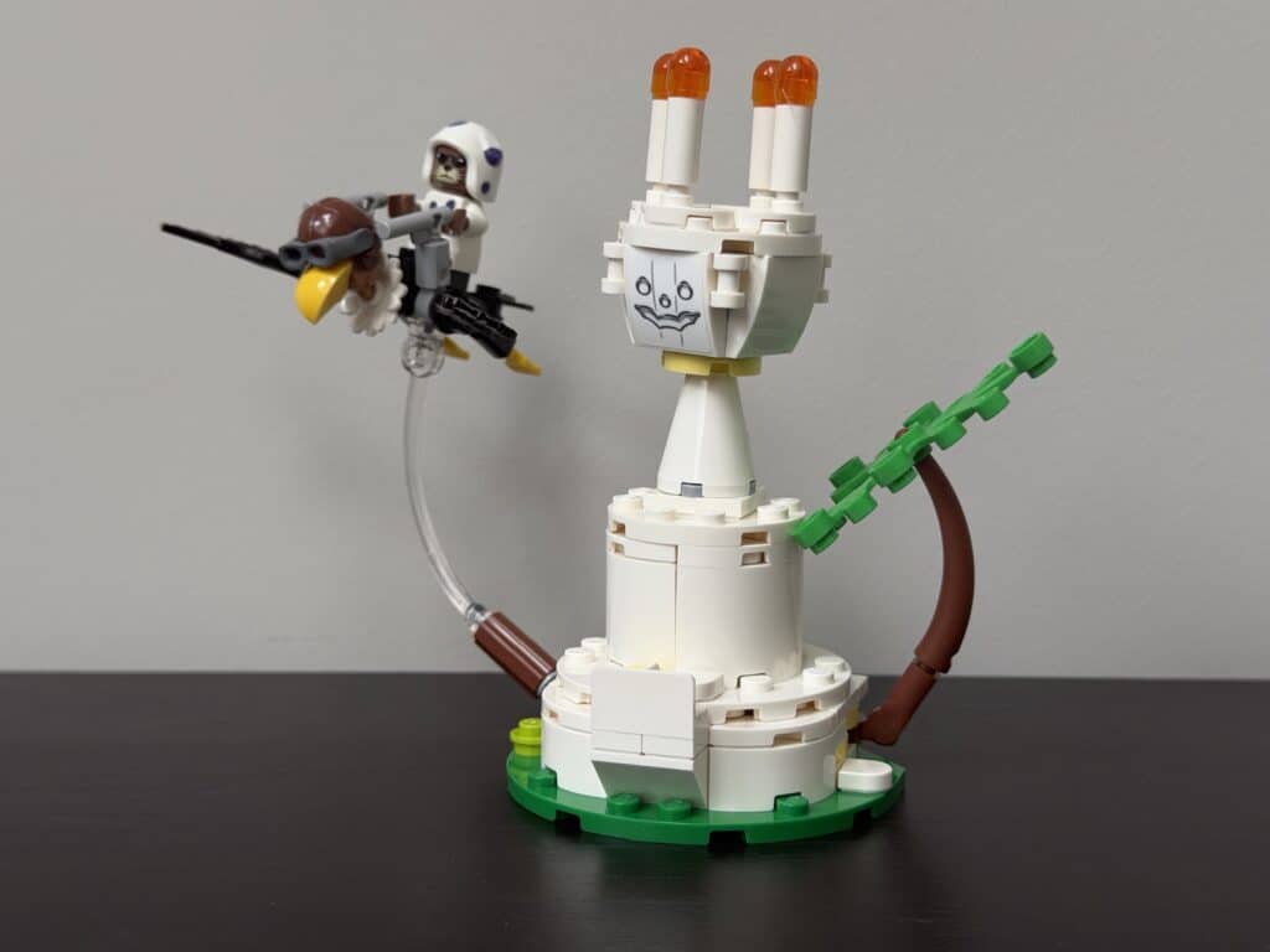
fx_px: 1761
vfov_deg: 30.3
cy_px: 476
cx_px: 635
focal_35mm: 48
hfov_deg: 39.7
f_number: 1.78
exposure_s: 1/103
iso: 100
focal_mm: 6.76
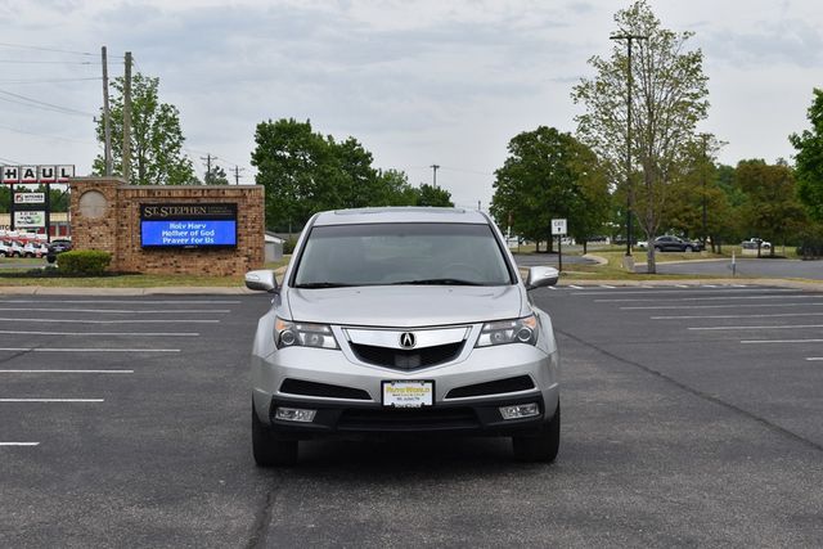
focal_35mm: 60
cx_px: 412
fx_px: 1372
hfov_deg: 33.4
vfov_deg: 22.6
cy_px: 274
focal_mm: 40
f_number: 8
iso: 100
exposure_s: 1/250
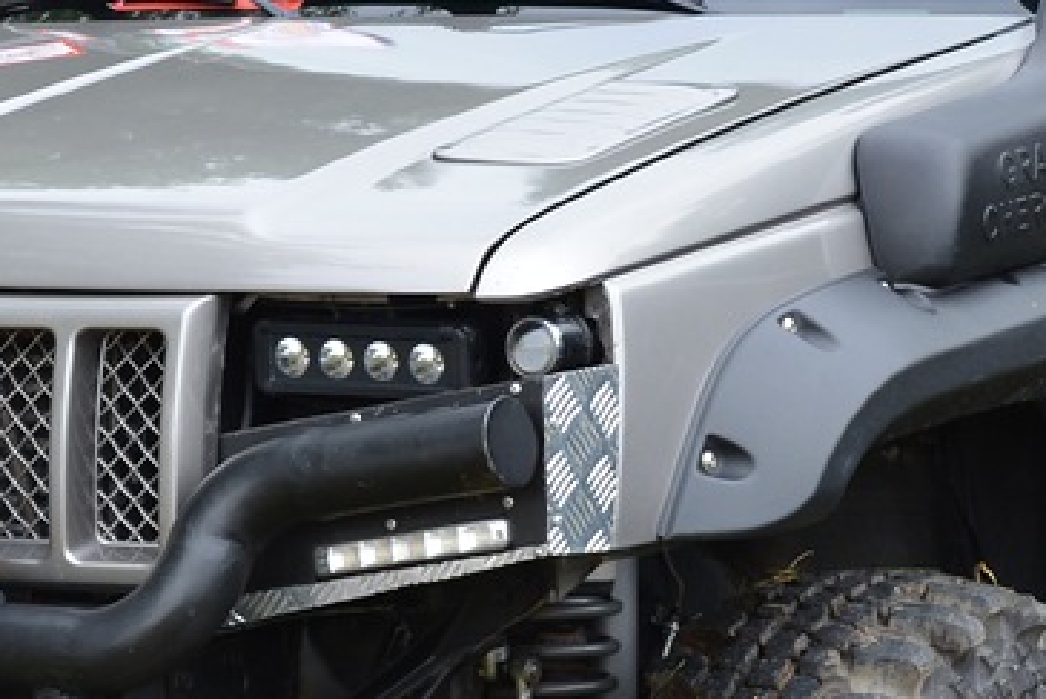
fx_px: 3722
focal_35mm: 128
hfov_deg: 16.0
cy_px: 493
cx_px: 494
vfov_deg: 10.7
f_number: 6.3
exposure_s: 1/160
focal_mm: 26
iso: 200
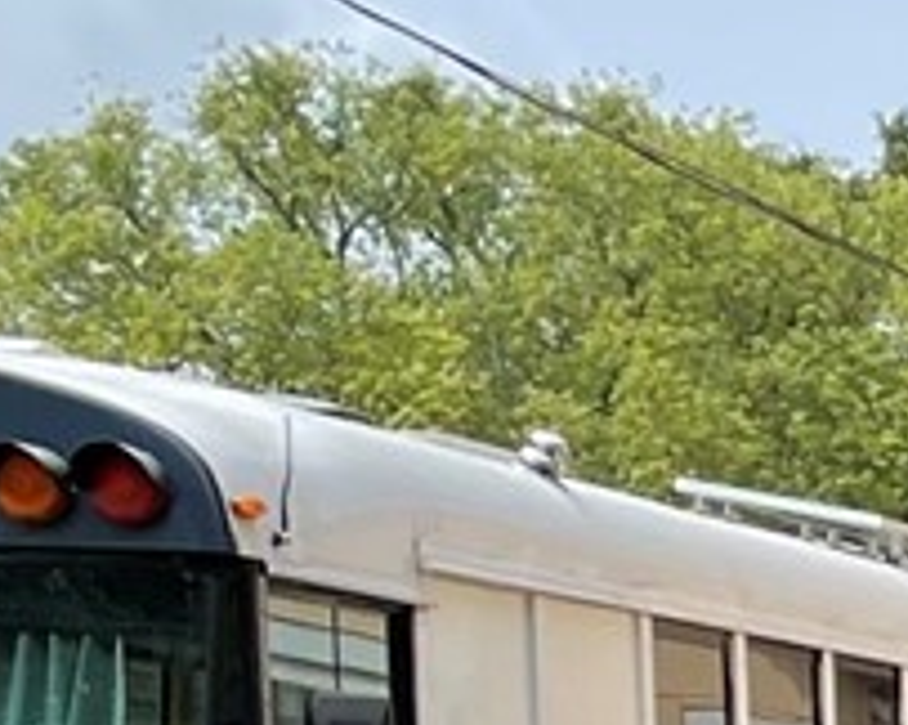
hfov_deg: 8.1
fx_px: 5369
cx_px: 2872
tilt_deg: -2.4
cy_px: 1356
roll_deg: -0.7
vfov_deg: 7.5
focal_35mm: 200
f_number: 1.6
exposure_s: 1/1289
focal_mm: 4.2
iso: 32
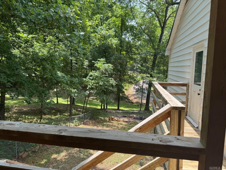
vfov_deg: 56.8
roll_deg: -1.4
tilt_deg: -6.4
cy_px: 85
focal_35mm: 24
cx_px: 113
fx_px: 157
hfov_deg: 71.6
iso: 80
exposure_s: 1/633
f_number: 1.78
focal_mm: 6.76
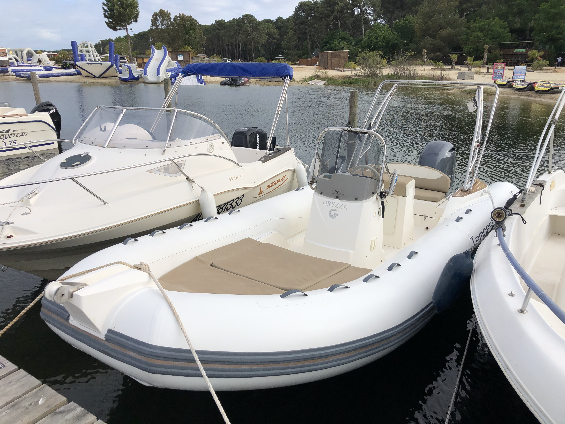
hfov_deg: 63.4
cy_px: 212
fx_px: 457
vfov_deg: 49.7
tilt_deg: -16.7
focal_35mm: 28
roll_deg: +0.1
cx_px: 282
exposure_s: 1/2404
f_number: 1.8
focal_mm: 3.99
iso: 20
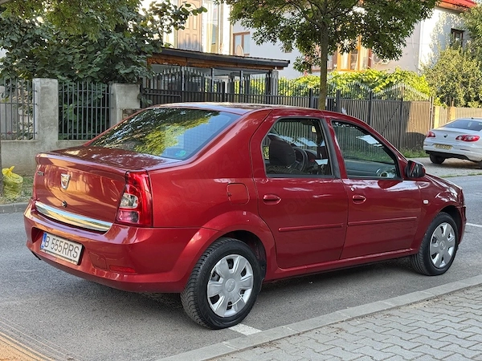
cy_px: 180
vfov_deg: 30.3
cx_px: 241
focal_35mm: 48
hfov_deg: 39.7
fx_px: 668
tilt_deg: -5.8
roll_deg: -1.0
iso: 80
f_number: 1.78
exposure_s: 1/172
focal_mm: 6.76
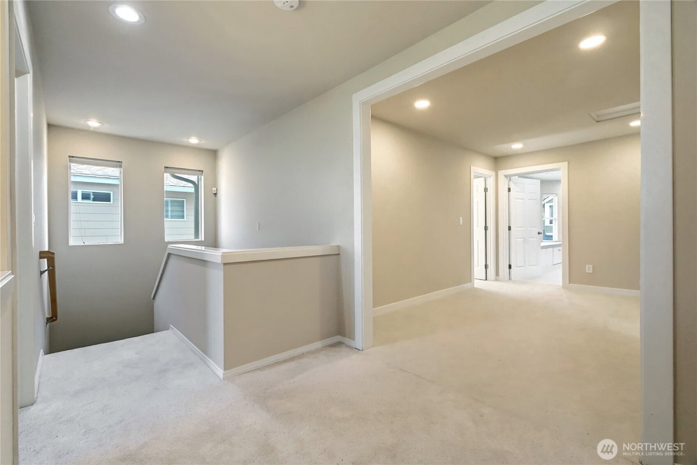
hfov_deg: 100.4
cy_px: 232
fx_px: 290
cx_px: 348
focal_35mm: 15
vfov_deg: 77.3
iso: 3200
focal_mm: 10
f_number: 11
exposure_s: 1/15
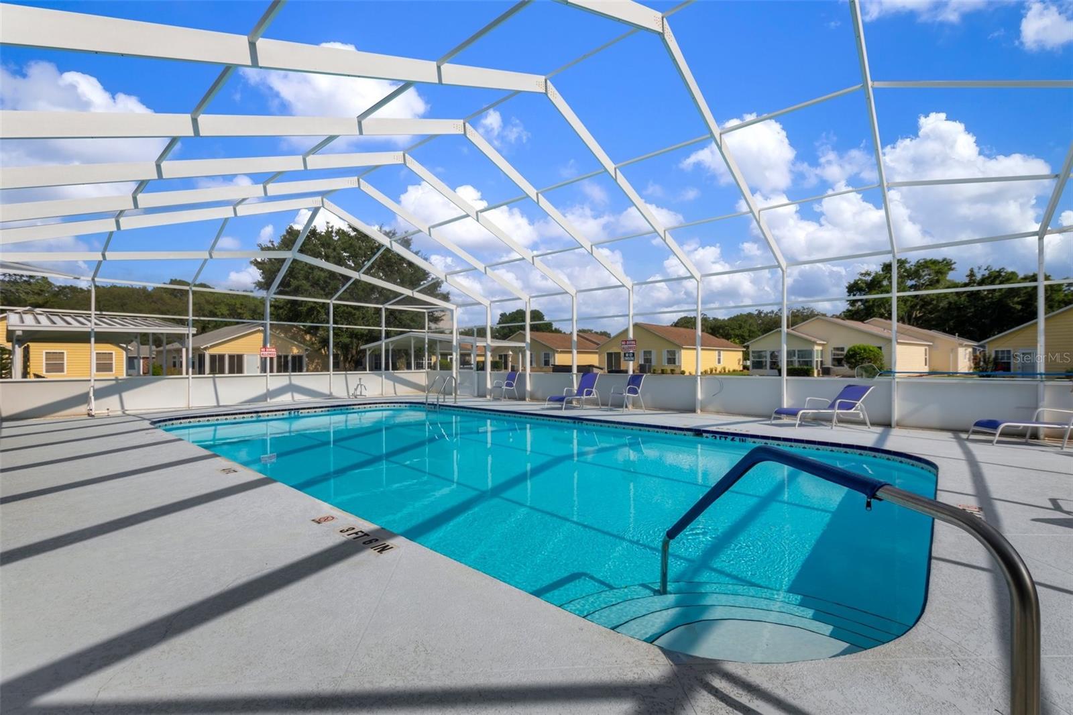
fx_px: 447
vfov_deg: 77.3
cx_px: 536
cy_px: 358
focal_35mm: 15
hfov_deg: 100.4
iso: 100
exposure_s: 1/400
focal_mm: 10
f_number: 7.1
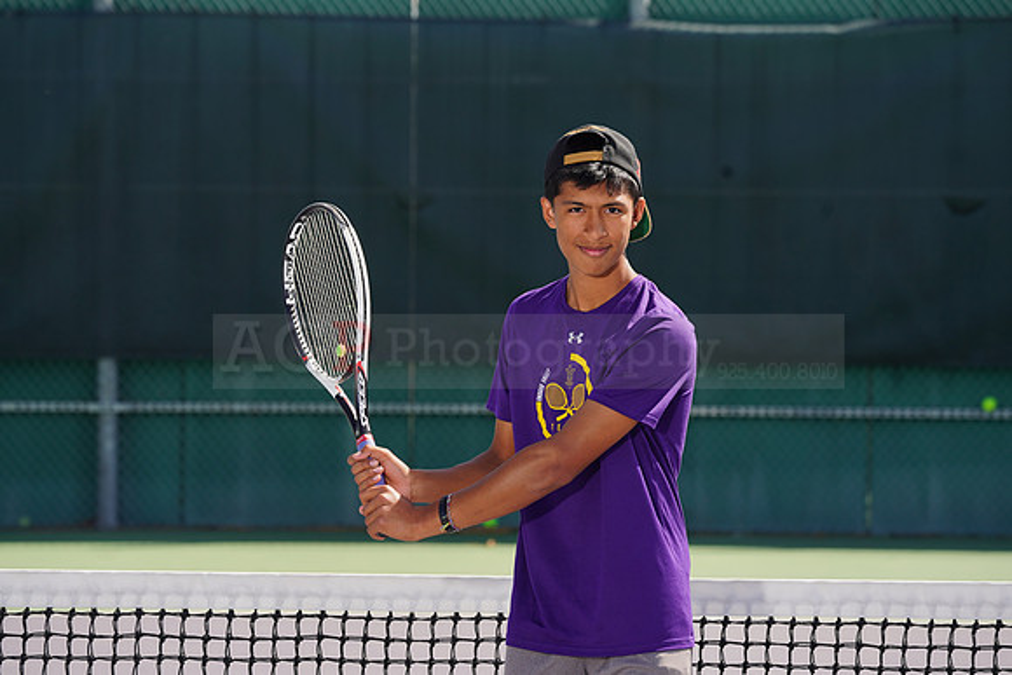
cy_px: 338
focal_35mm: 196
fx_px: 5511
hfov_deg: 10.5
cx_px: 506
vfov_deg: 7.0
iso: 100
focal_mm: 196
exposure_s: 1/250
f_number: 8
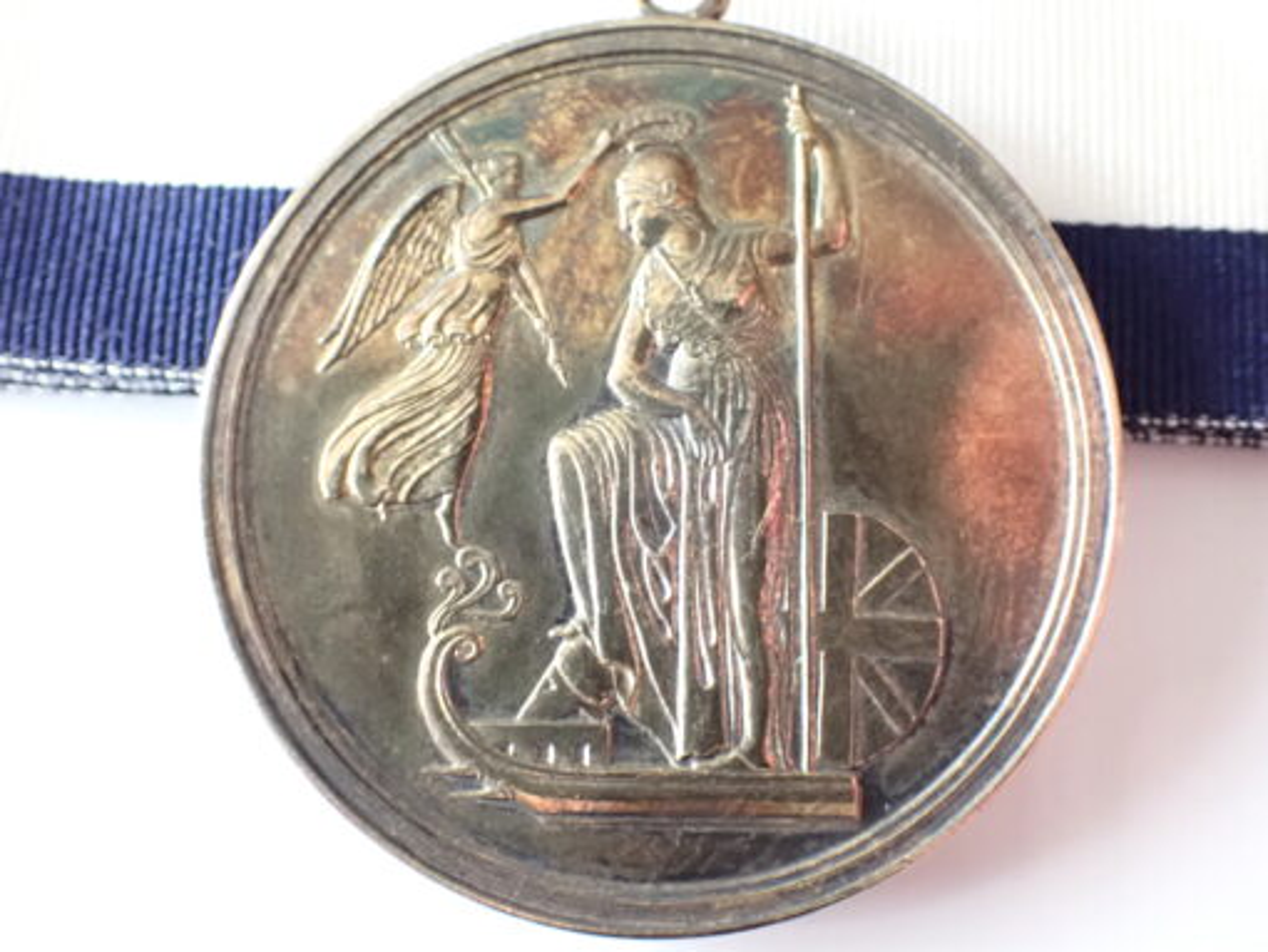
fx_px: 1612
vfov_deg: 32.9
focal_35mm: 44
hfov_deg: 42.9
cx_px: 634
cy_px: 476
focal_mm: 7.84
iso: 1600
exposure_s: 1/40
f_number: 2.9
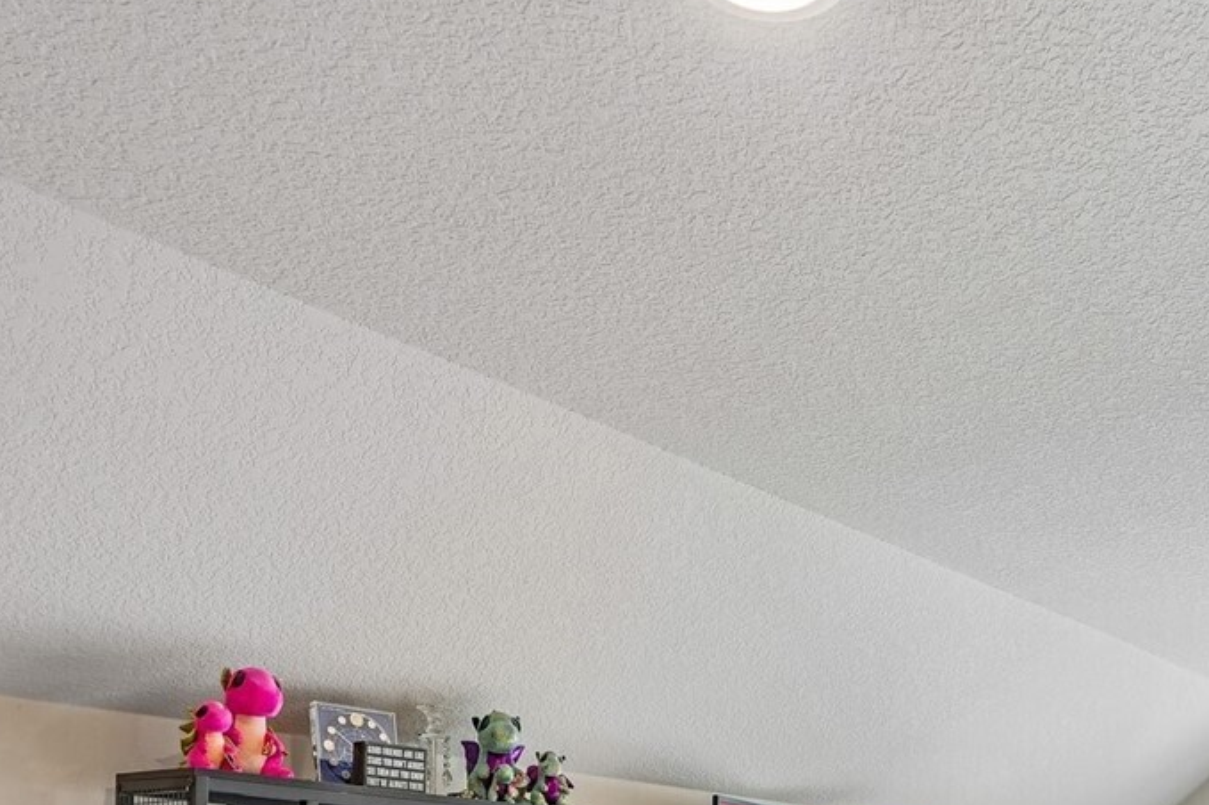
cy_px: 952
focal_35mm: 40
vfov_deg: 29.1
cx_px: 1018
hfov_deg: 45.3
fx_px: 1343
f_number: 8
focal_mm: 16
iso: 400
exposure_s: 1/15
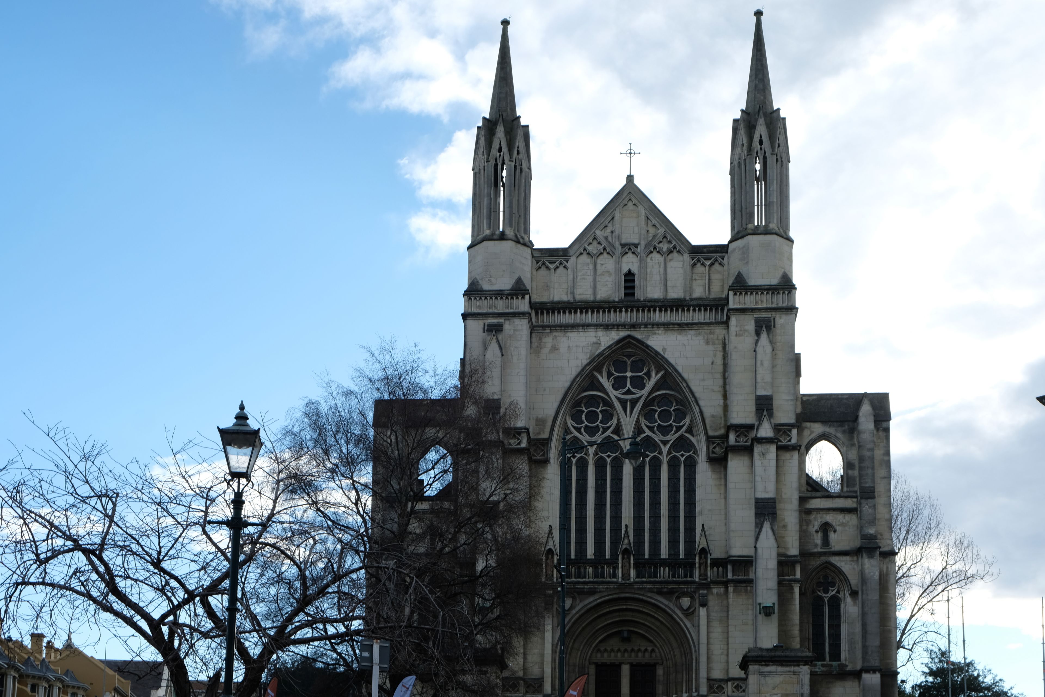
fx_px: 1364
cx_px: 522
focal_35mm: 47
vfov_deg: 28.6
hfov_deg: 41.9
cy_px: 348
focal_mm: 31.5
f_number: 8
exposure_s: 1/125
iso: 200
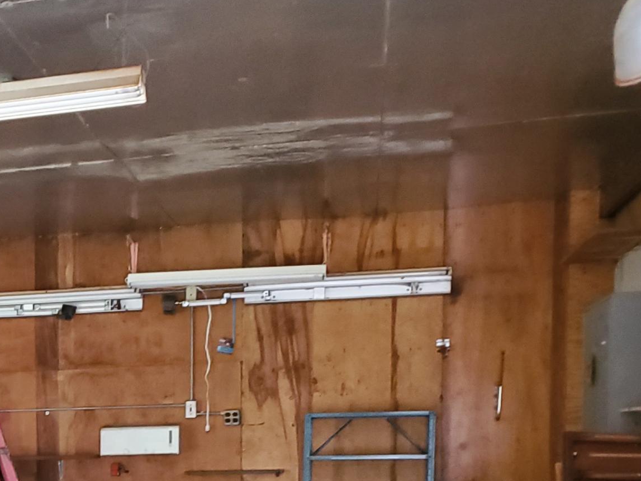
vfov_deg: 20.6
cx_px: -78
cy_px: 525
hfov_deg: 26.2
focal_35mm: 68
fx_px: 1259
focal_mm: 4.3
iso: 640
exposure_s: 1/9
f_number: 1.5
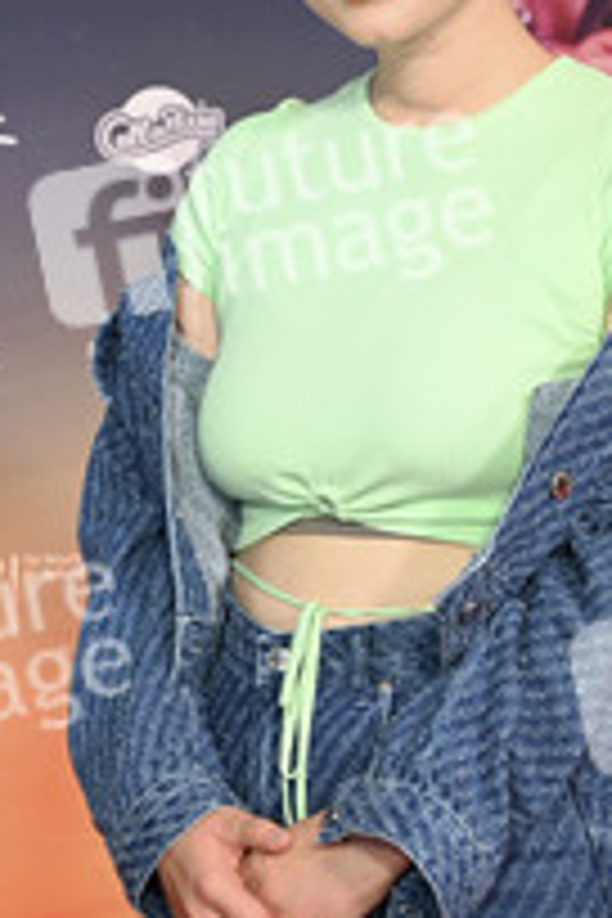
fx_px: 2397
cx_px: 392
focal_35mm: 94
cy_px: 446
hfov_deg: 14.5
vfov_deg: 21.7
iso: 1000
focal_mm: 48
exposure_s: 1/160
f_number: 4.5
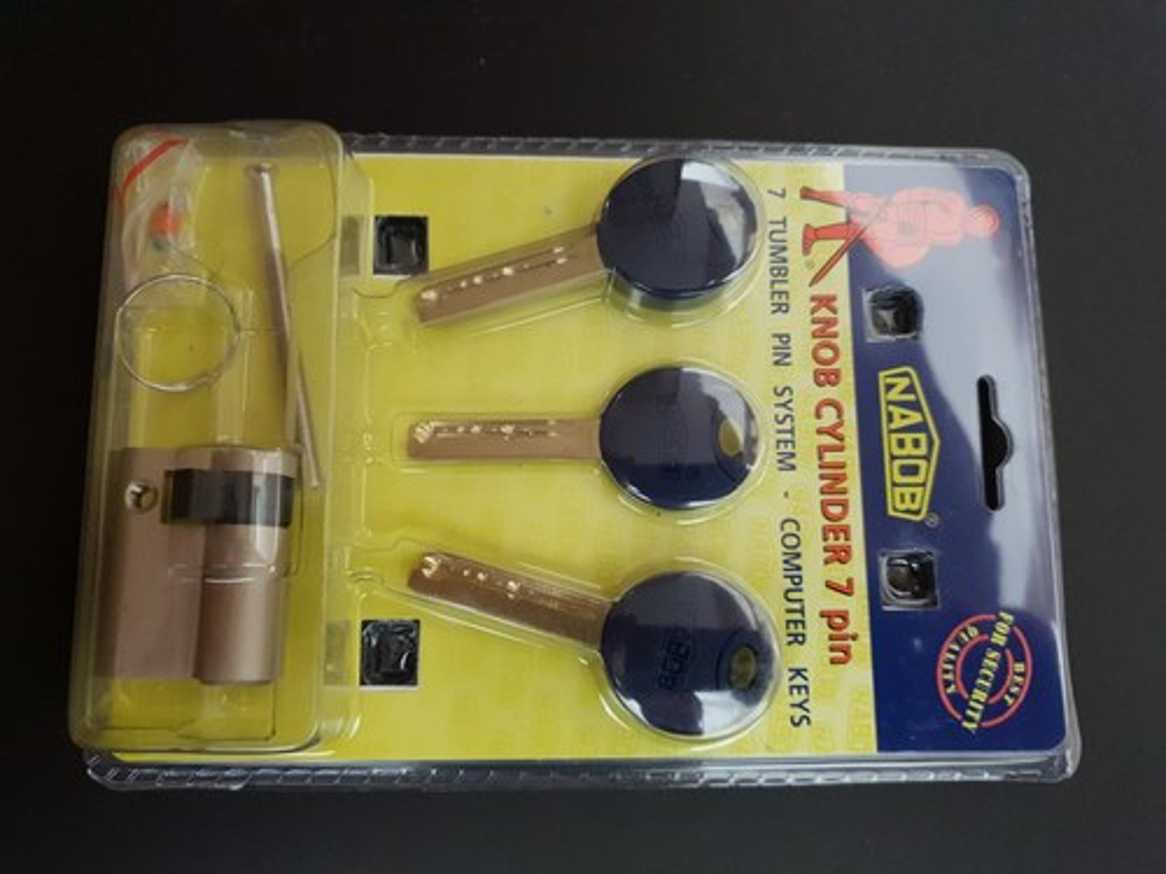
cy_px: 437
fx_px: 876
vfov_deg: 53.1
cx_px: 583
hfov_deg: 67.3
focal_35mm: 26
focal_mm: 4.3
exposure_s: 1/33
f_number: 1.5
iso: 320
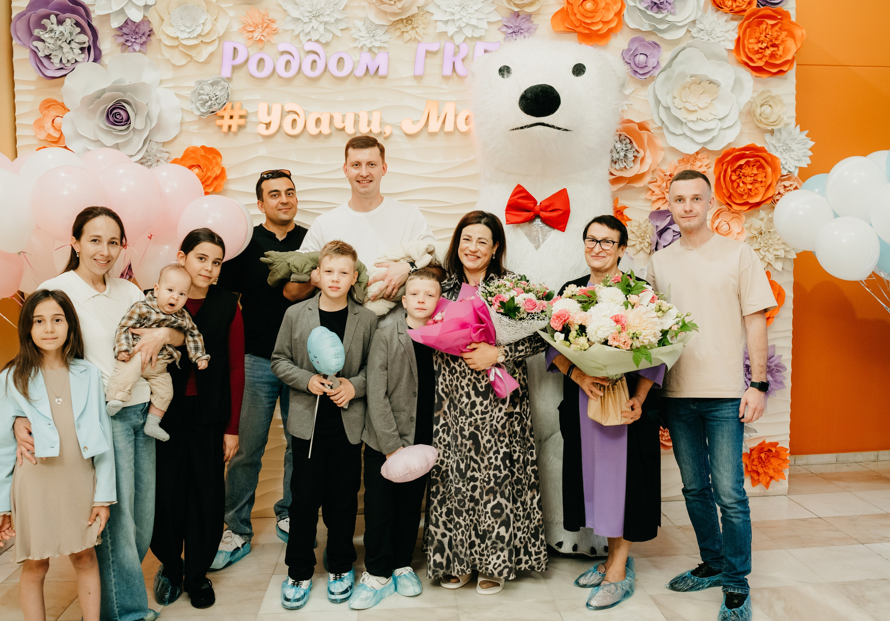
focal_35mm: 31
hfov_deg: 59.6
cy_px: 330
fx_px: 777
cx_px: 462
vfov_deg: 43.5
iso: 640
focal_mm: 24
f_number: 4
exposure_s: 1/160
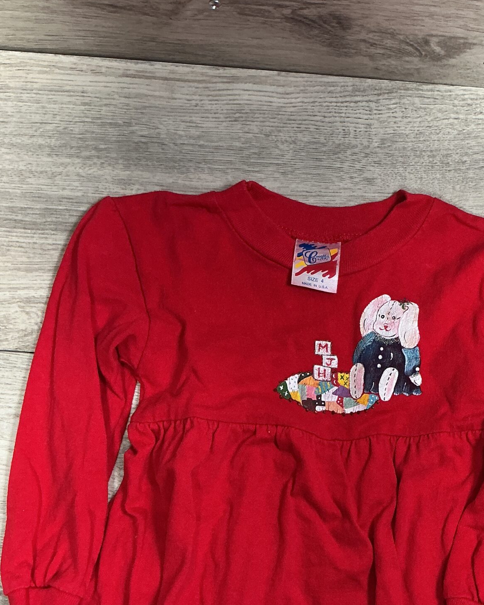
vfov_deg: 36.2
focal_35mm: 50
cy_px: 478
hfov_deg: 29.8
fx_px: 895
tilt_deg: -83.6
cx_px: 359
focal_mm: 3
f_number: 1.8
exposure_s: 1/50
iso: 80
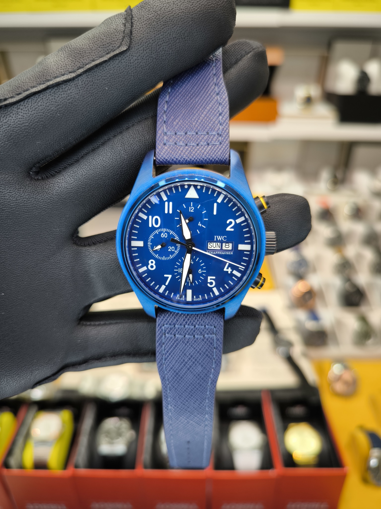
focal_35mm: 24
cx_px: 190
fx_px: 352
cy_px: 254
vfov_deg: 71.6
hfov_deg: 56.8
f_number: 1.9
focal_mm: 6.92
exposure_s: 1/100
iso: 80
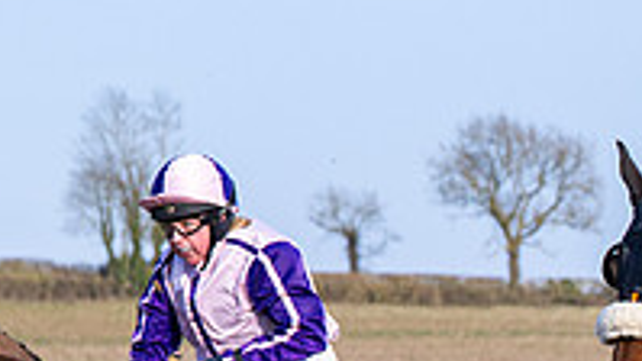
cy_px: 404
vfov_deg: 3.5
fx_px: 5840
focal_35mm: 343
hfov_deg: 6.3
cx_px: 726
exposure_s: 1/1600
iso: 250
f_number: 4
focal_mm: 70
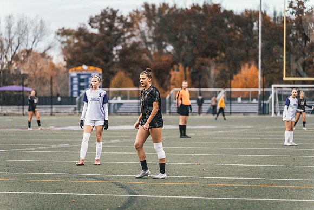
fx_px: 1372
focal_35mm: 157
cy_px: 108
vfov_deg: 8.7
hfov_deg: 13.1
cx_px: 150
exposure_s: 1/1250
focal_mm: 150
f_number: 2.8
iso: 400
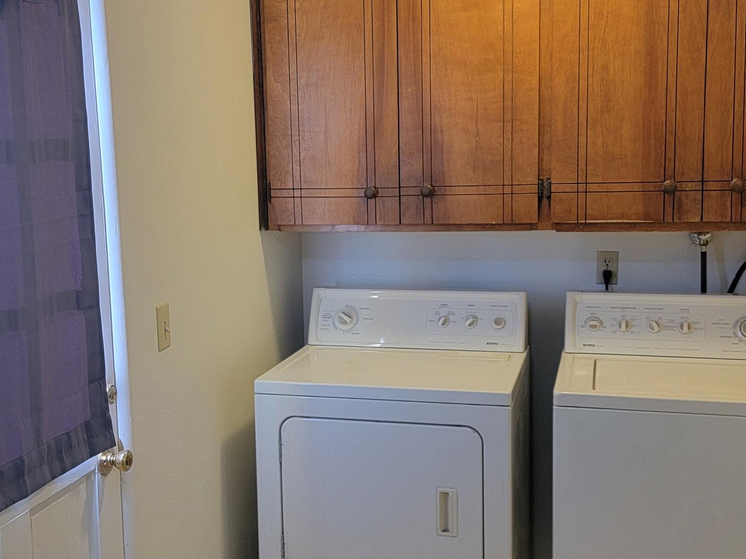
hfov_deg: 42.0
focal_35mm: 45
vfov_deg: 32.2
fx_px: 970
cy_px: 268
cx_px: 345
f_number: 1.8
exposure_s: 1/120
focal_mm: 6.7
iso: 200
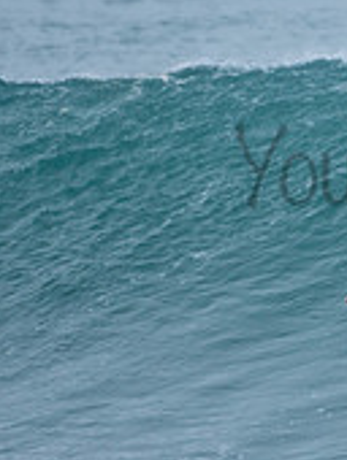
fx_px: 32731
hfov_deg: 0.6
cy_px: 142
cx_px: 515
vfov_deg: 0.8
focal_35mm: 2455
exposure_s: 1/1000
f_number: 5.6
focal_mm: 500
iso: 250
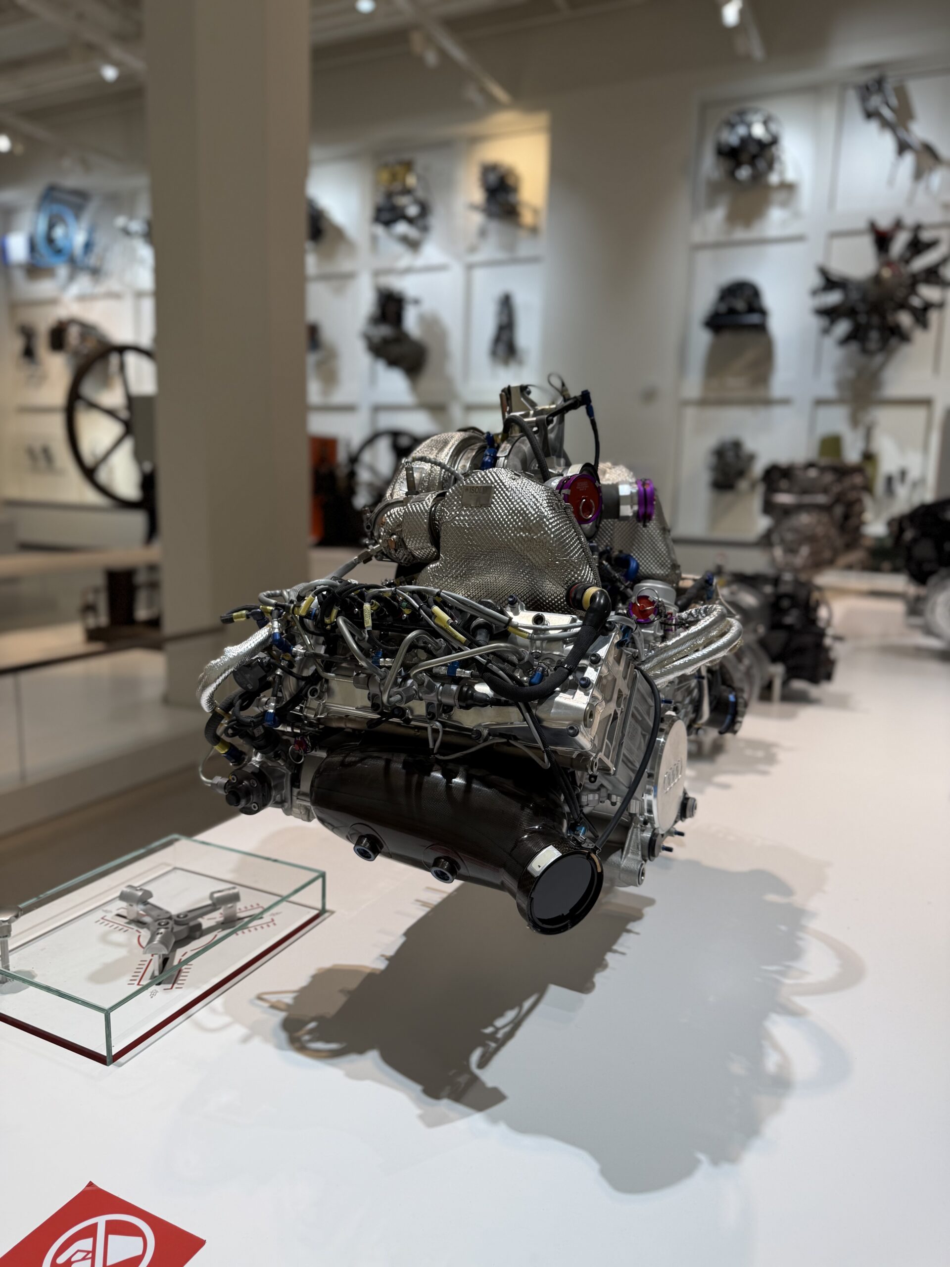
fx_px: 878
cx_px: 475
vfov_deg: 71.6
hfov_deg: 56.8
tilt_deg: -10.4
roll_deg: -1.6
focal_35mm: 24
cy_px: 634
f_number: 1.78
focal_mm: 6.76
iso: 80
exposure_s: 1/312
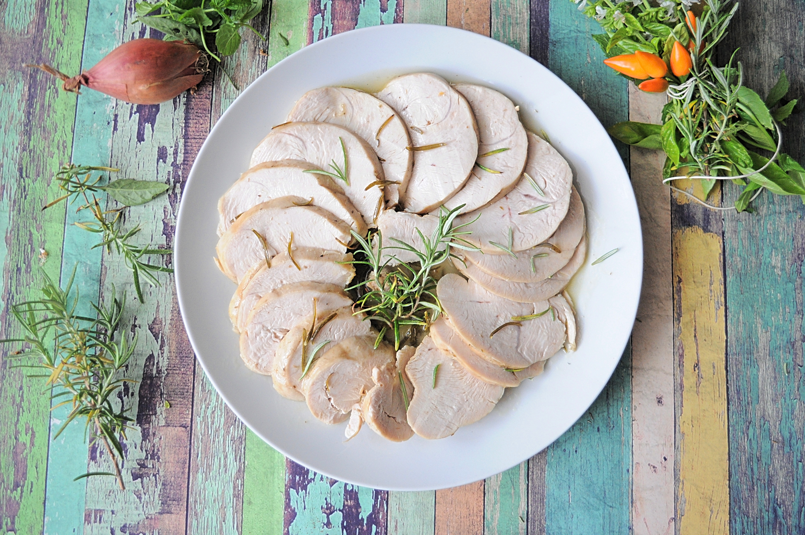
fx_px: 737
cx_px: 402
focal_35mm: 33
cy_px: 268
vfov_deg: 39.9
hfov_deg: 57.3
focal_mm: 22
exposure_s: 1/60
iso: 800
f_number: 3.8
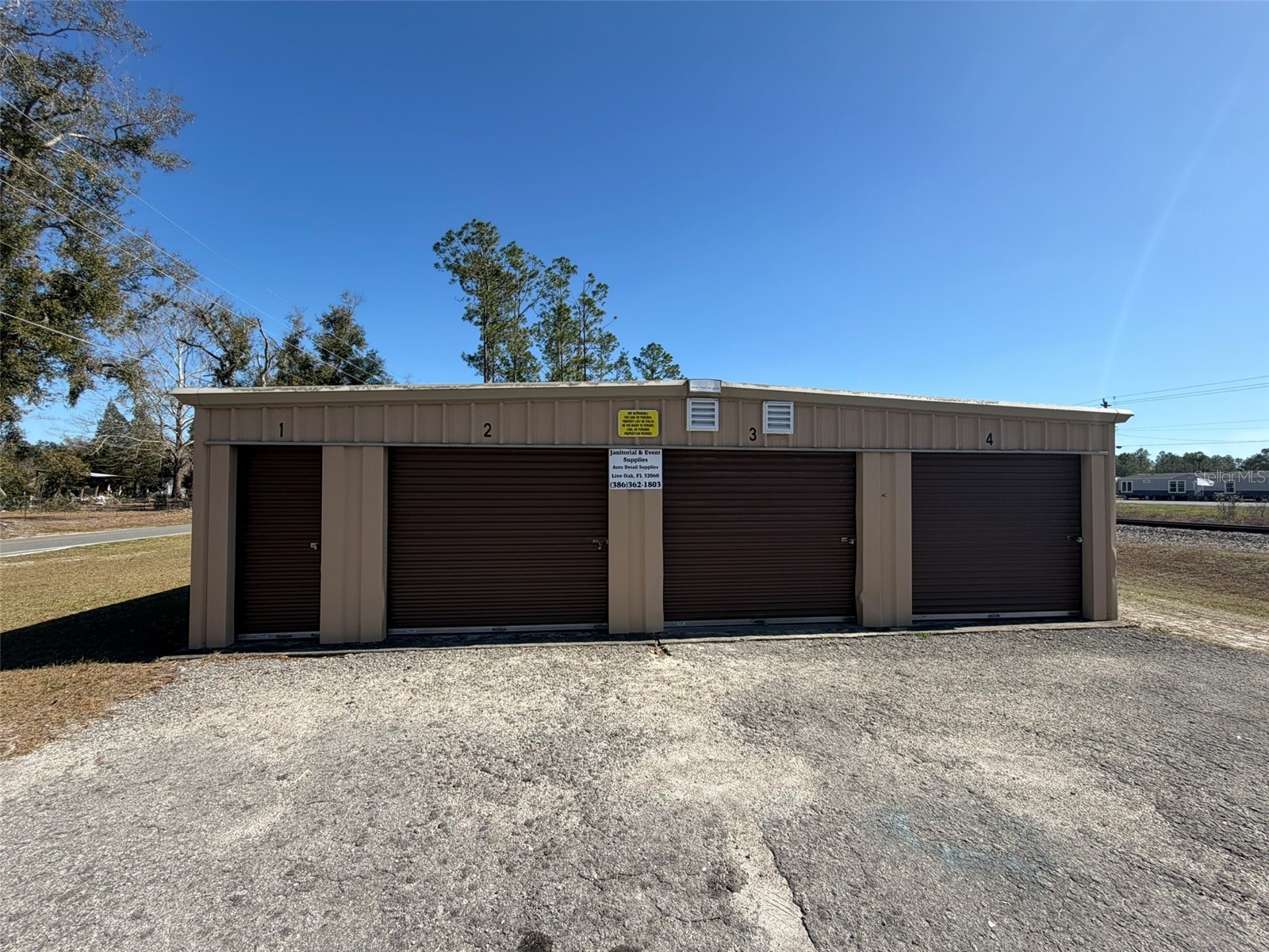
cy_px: 476
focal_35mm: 14
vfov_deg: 85.7
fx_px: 513
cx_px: 634
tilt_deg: +0.9
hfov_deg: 102.1
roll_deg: -0.8
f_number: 2.2
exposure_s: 1/770
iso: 25
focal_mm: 2.22
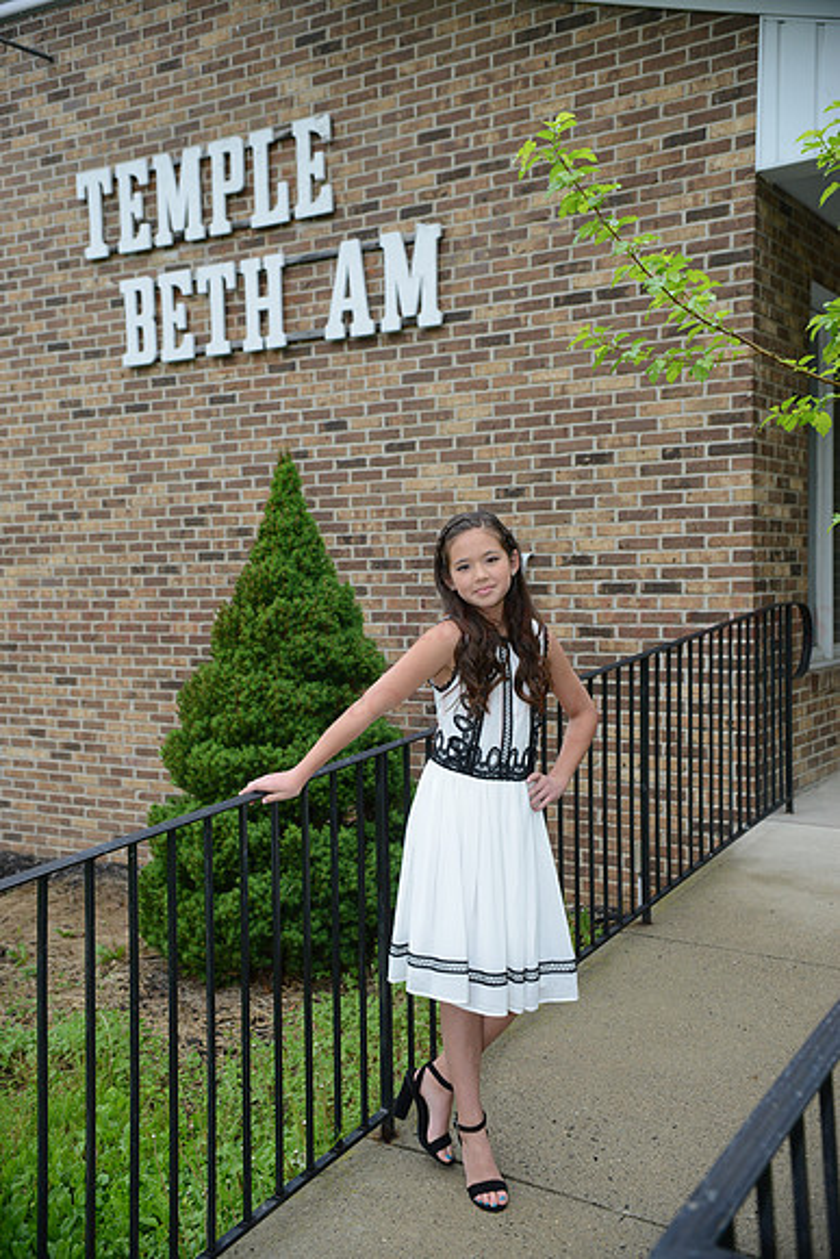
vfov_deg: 50.7
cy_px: 630
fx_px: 1329
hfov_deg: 35.1
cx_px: 420
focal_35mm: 38
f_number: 5.6
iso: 500
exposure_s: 1/250
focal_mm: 38
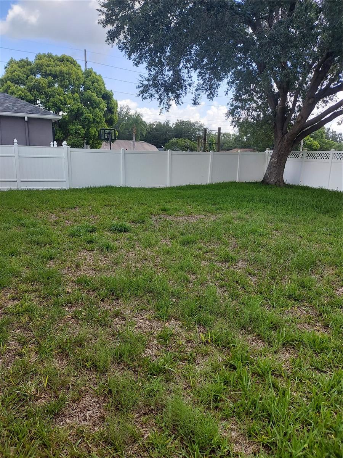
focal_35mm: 25
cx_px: 172
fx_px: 330
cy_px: 229
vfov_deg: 69.4
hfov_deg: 54.9
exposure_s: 1/385
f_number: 2
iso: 50
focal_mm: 4.6
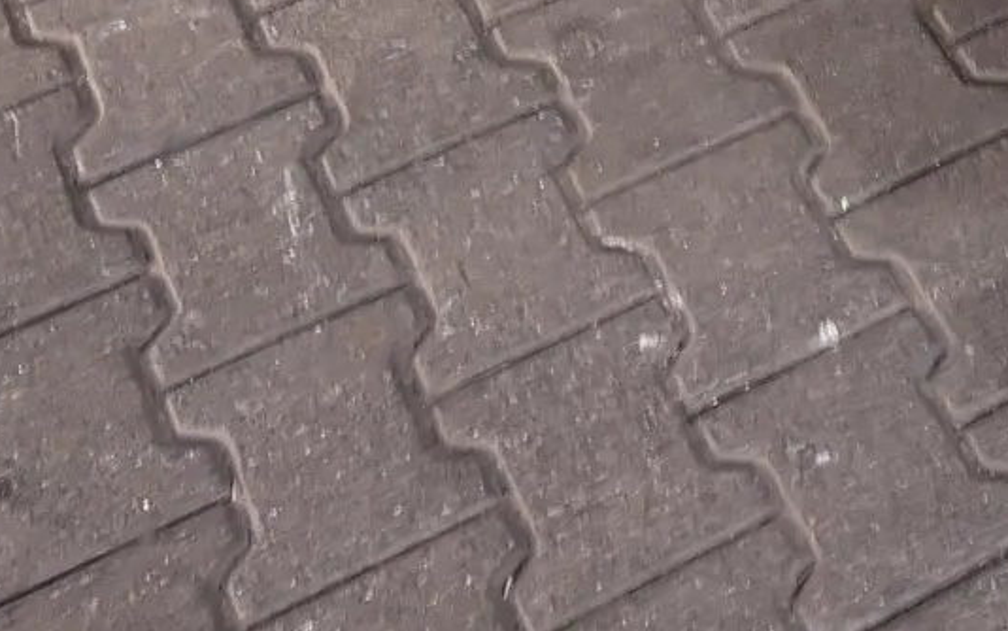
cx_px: 1484
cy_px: -484
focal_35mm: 99
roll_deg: -1.7
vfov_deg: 12.2
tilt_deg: -33.0
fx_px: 2720
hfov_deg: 18.7
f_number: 1.6
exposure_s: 1/60
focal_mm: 5.96
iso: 160
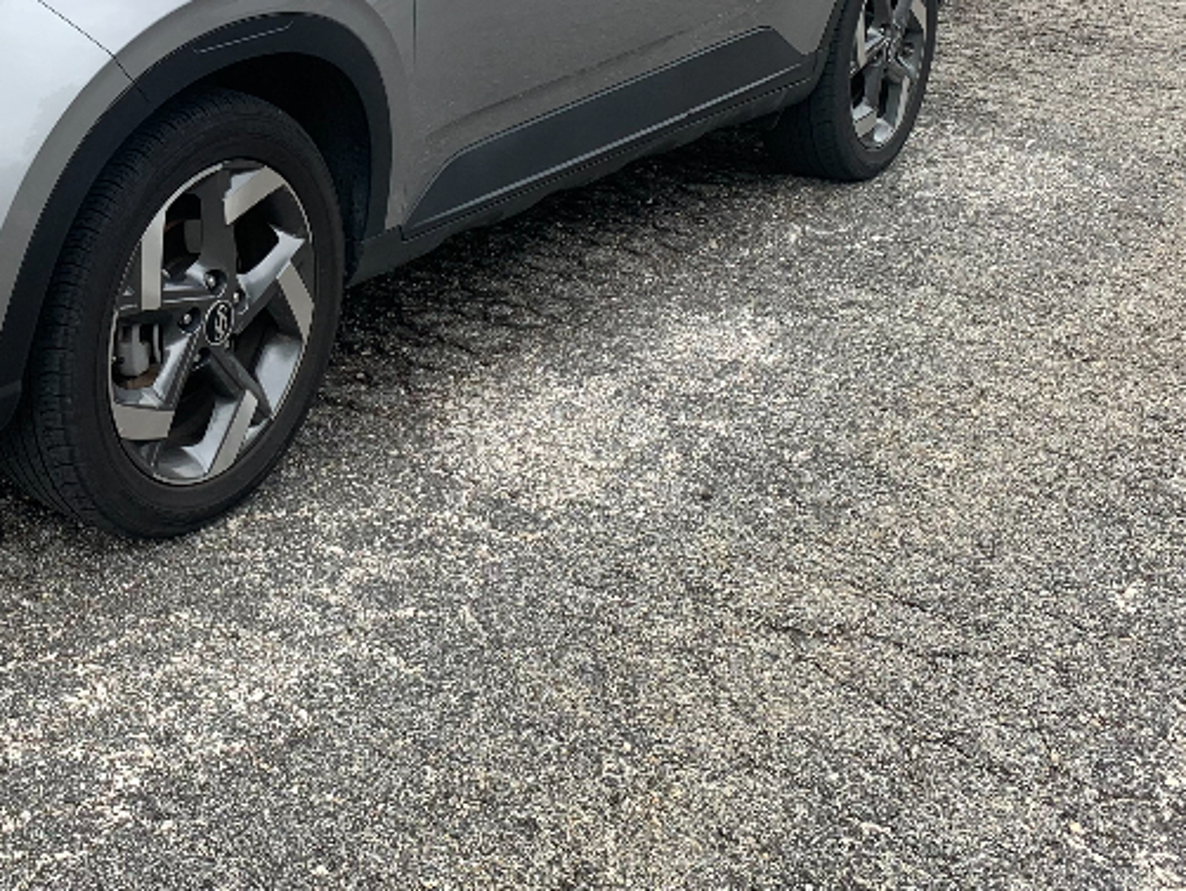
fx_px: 1817
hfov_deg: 34.0
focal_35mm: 53
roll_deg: +1.3
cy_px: 109
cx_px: 99
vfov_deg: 26.7
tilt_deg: -13.8
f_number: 1.8
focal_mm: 4.25
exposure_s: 1/476
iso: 25
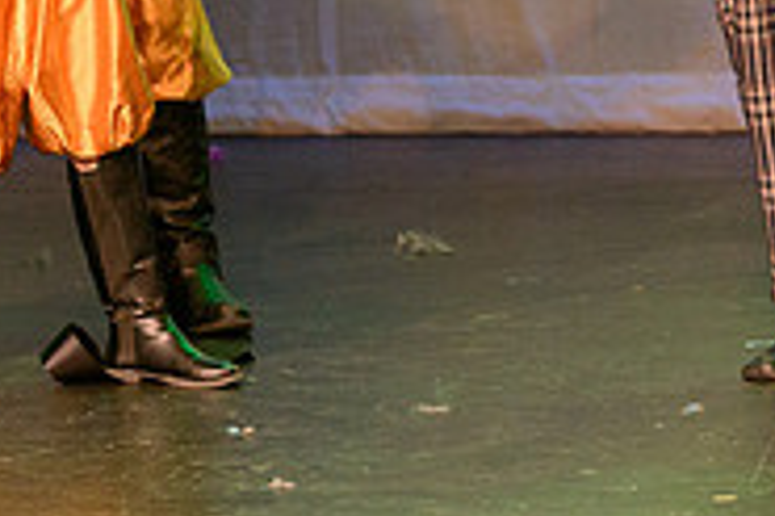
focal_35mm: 313
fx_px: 6732
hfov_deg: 6.6
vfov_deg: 4.4
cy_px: -293
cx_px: 817
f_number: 3.5
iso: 1000
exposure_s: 1/125
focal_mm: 70
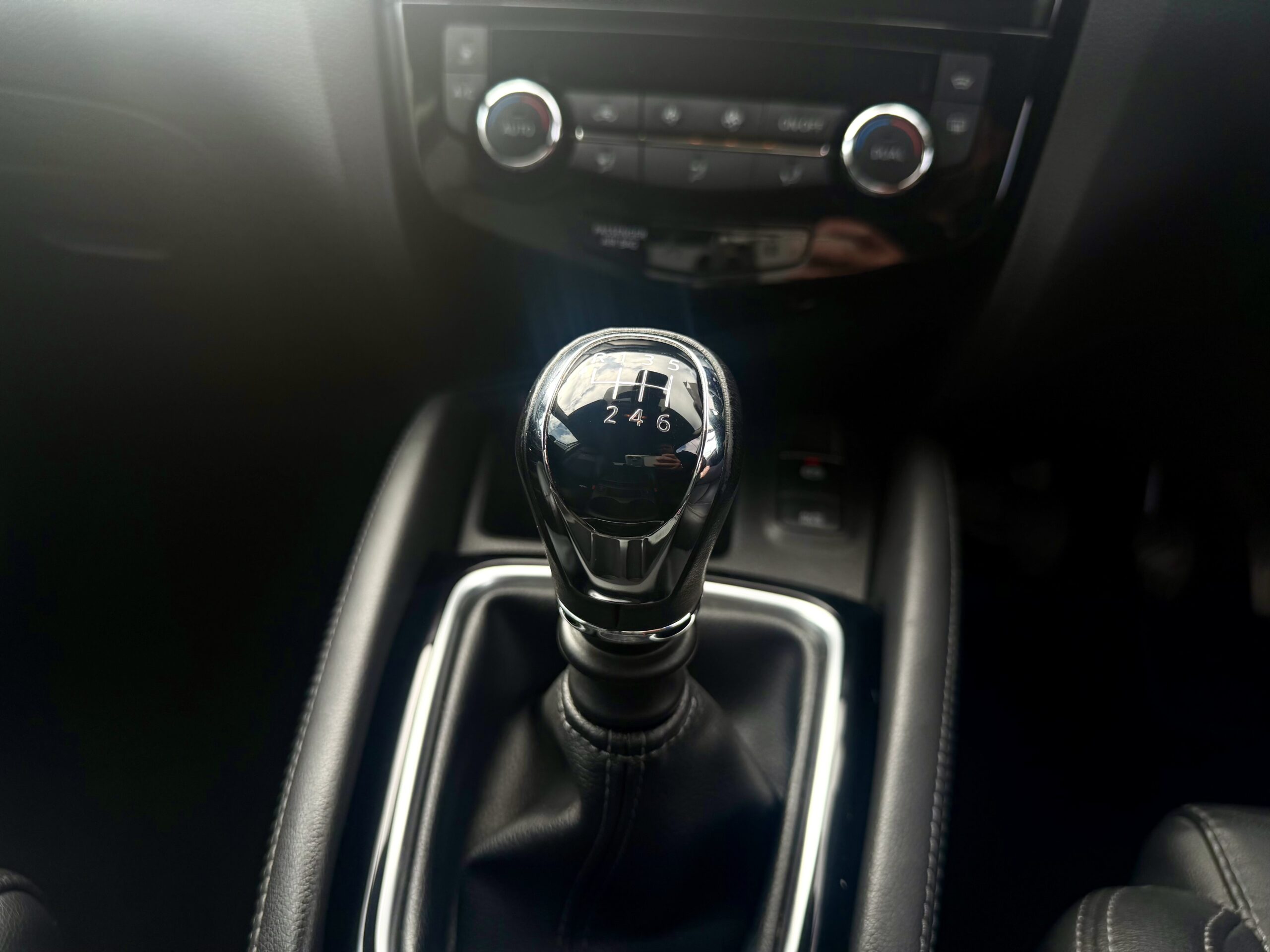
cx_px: 635
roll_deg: +0.4
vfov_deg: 56.8
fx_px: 881
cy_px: 476
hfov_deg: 71.6
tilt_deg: -29.6
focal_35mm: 24
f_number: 1.78
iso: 80
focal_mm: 6.76
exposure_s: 1/643
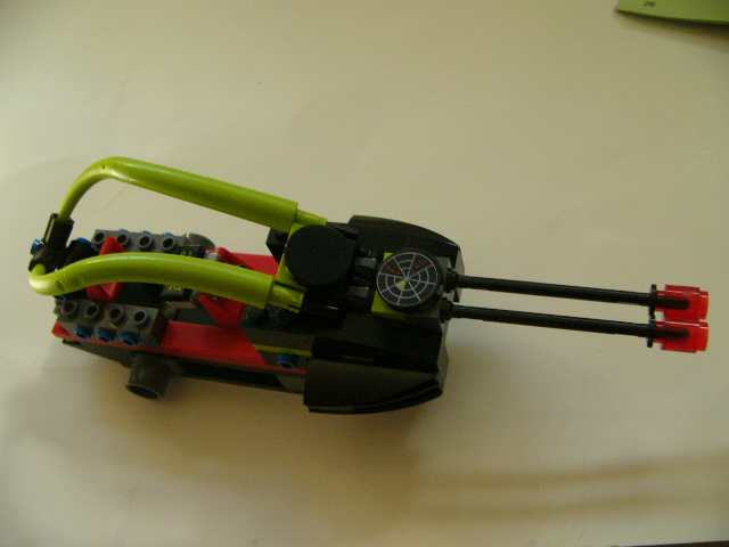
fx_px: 758
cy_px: 274
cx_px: 364
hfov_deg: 51.4
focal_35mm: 36
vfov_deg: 39.7
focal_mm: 6
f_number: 2.8
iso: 200
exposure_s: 1/40
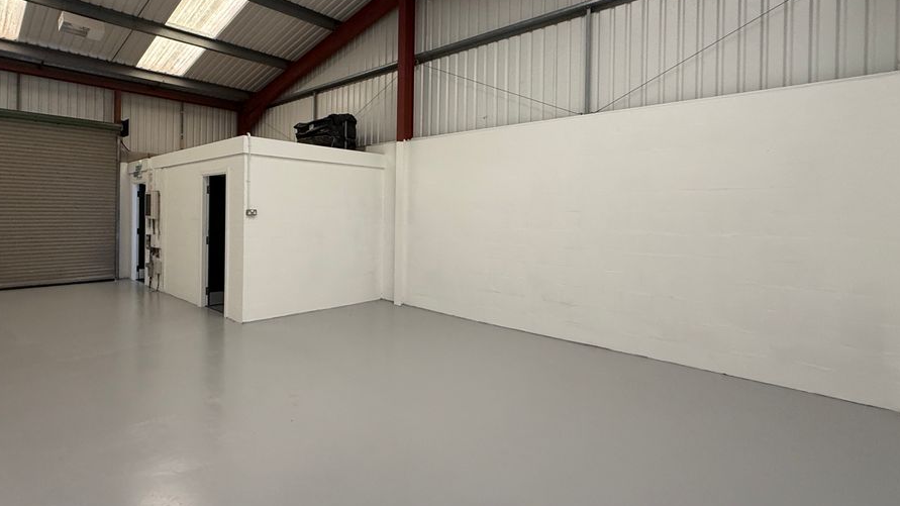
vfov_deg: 58.0
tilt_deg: -0.6
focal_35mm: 19
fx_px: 453
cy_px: 213
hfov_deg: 87.9
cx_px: 342
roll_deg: -2.0
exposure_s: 1/99
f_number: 2.2
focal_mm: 2.22
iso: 320
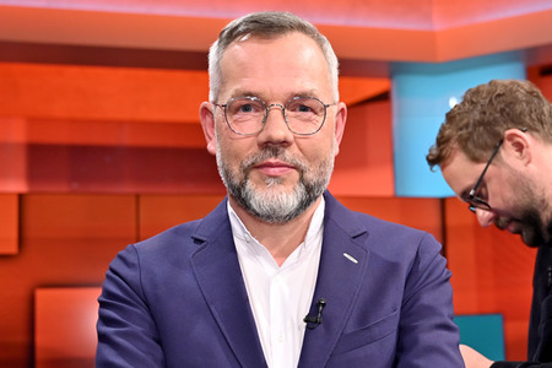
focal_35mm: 31
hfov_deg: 60.3
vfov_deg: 42.3
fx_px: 475
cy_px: 184
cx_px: 276
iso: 1600
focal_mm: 31
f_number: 2.8
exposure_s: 1/200
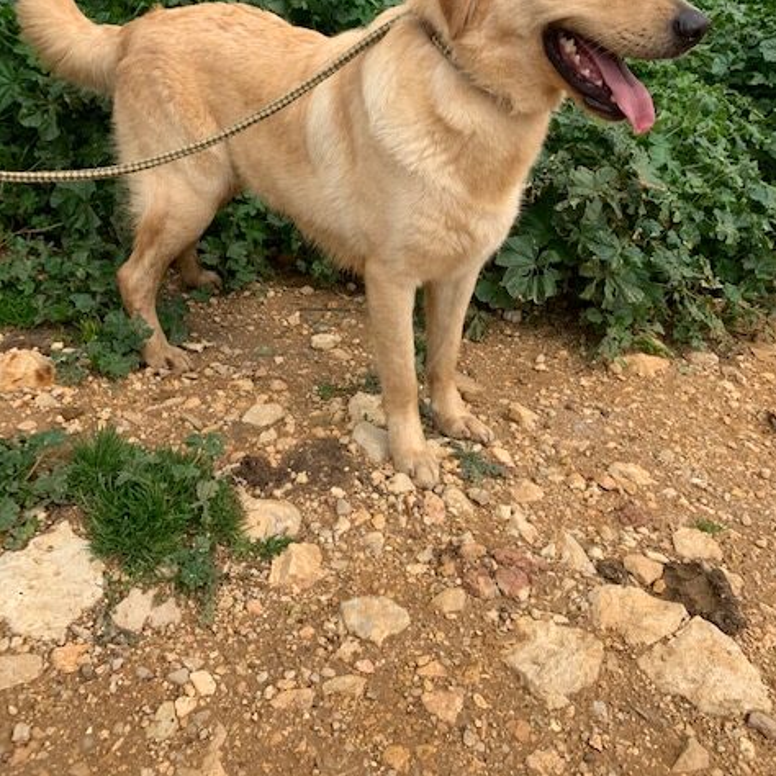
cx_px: 391
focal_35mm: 31
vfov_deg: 51.5
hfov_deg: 52.5
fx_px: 786
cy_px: 255
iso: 25
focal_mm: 4.25
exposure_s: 1/1205
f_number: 1.8
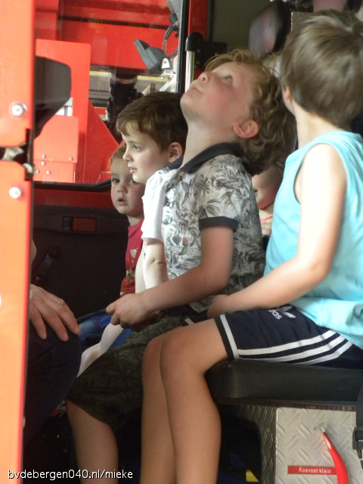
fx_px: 1636
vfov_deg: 16.8
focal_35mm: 117
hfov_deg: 12.7
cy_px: 242
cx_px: 182
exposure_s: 1/28.5
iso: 400
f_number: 4
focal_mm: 20.8
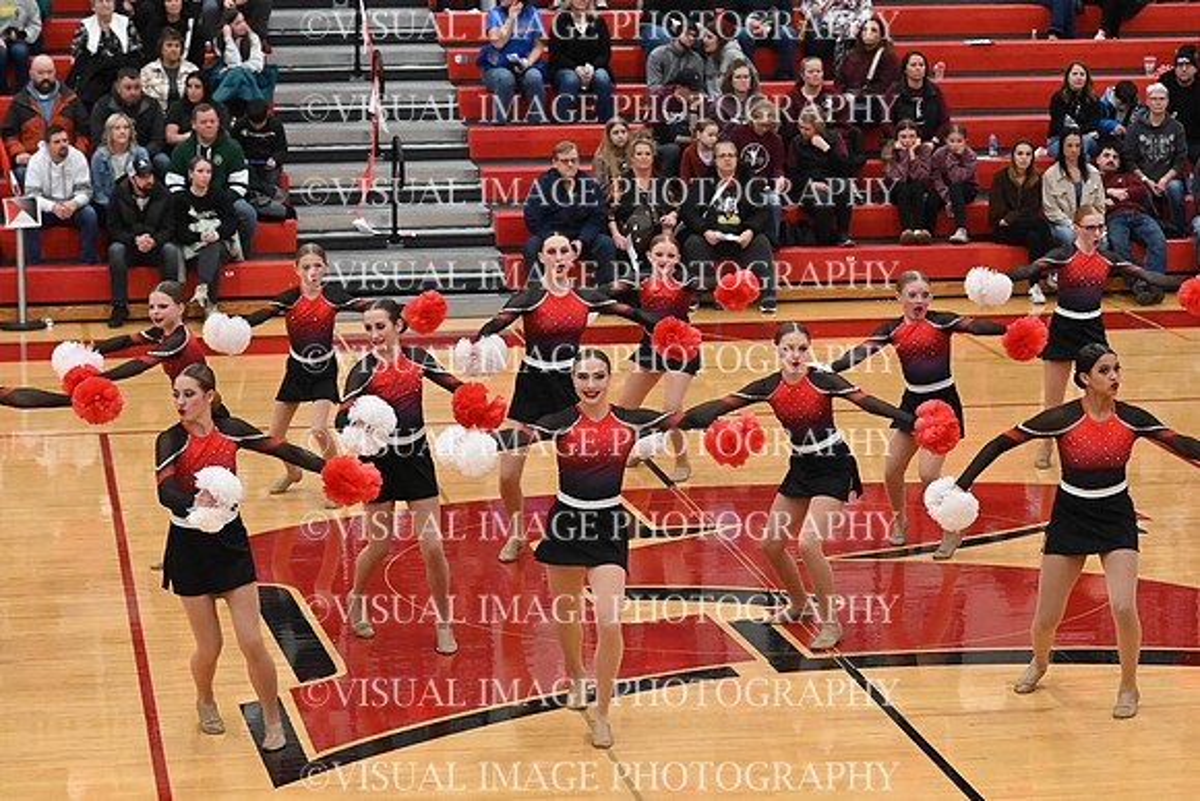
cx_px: 600
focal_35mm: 105
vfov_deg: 13.0
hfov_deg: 19.5
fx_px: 3501
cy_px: 400
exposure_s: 1/400
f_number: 4
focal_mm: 70
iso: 8000
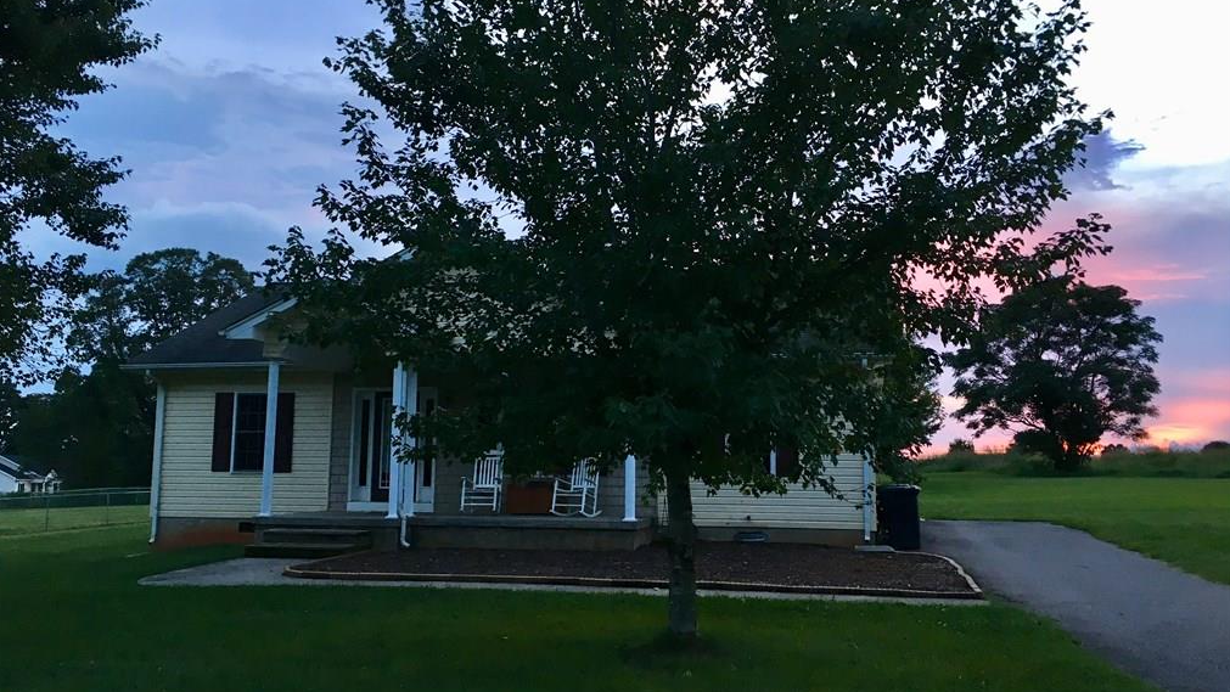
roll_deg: -0.7
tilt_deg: +6.1
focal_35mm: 32
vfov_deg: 36.7
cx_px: 614
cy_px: 358
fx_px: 1044
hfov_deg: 61.0
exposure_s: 1/30
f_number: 2.2
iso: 50
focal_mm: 4.15
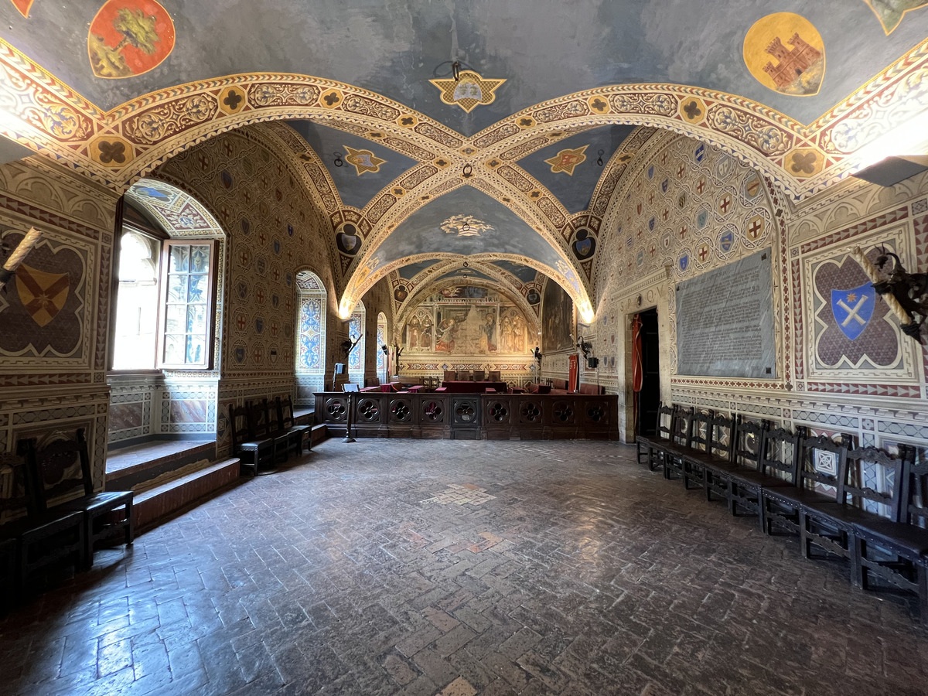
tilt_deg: +2.9
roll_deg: -0.4
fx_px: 349
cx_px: 464
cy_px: 348
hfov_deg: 106.2
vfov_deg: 89.9
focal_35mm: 13
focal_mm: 1.57
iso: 320
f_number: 1.8
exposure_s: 1/50
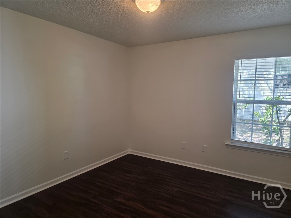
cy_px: 109
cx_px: 146
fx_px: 193
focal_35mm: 23
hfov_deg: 73.9
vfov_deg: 58.9
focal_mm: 6.3
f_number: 1.7
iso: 160
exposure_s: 1/120
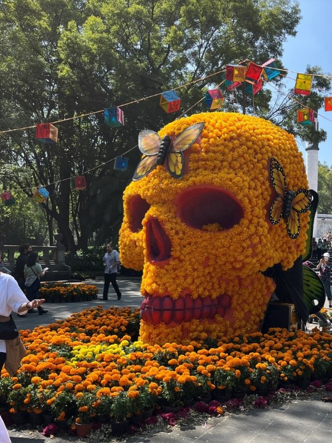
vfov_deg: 50.1
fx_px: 473
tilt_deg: -0.3
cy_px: 241
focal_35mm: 37
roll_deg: -0.4
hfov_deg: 38.3
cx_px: 216
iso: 50
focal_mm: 5.1
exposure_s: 1/1096
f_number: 1.6
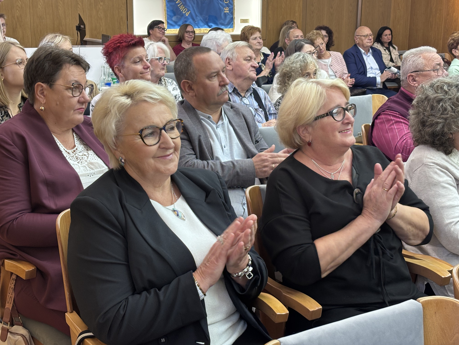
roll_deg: -0.6
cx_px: 230
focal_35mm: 52
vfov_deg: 28.0
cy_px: 172
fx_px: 690
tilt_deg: -13.6
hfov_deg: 36.8
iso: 64
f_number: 1.6
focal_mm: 5.96
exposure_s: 1/41
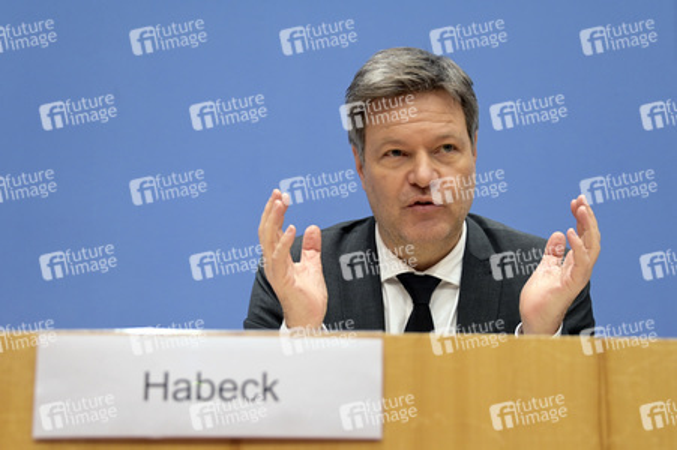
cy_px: 225
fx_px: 1353
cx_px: 338
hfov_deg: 28.1
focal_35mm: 72
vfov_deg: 18.9
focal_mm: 72
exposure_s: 1/320
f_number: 5
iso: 3200
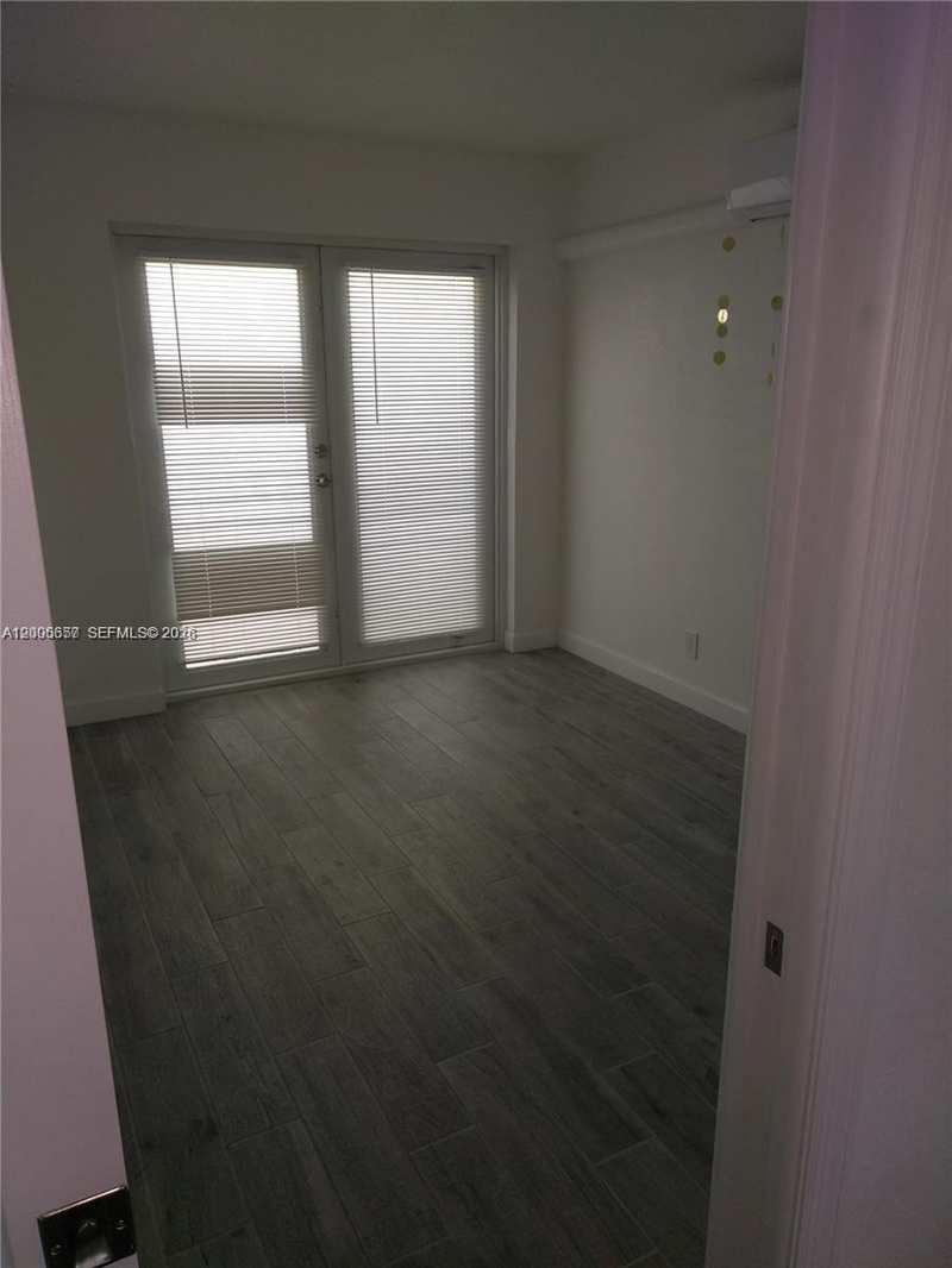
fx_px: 733
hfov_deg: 66.0
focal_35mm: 20
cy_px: 634
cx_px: 476
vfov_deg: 81.7
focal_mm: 3.46
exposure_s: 1/30
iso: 100
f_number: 2.2
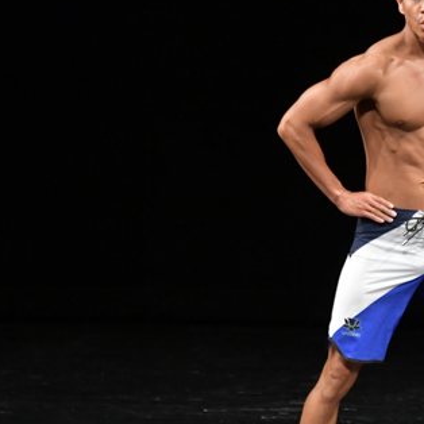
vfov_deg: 2.9
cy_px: 221
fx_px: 8273
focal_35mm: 597
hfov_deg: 2.9
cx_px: 407
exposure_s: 1/400
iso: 3200
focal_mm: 190
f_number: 5.6
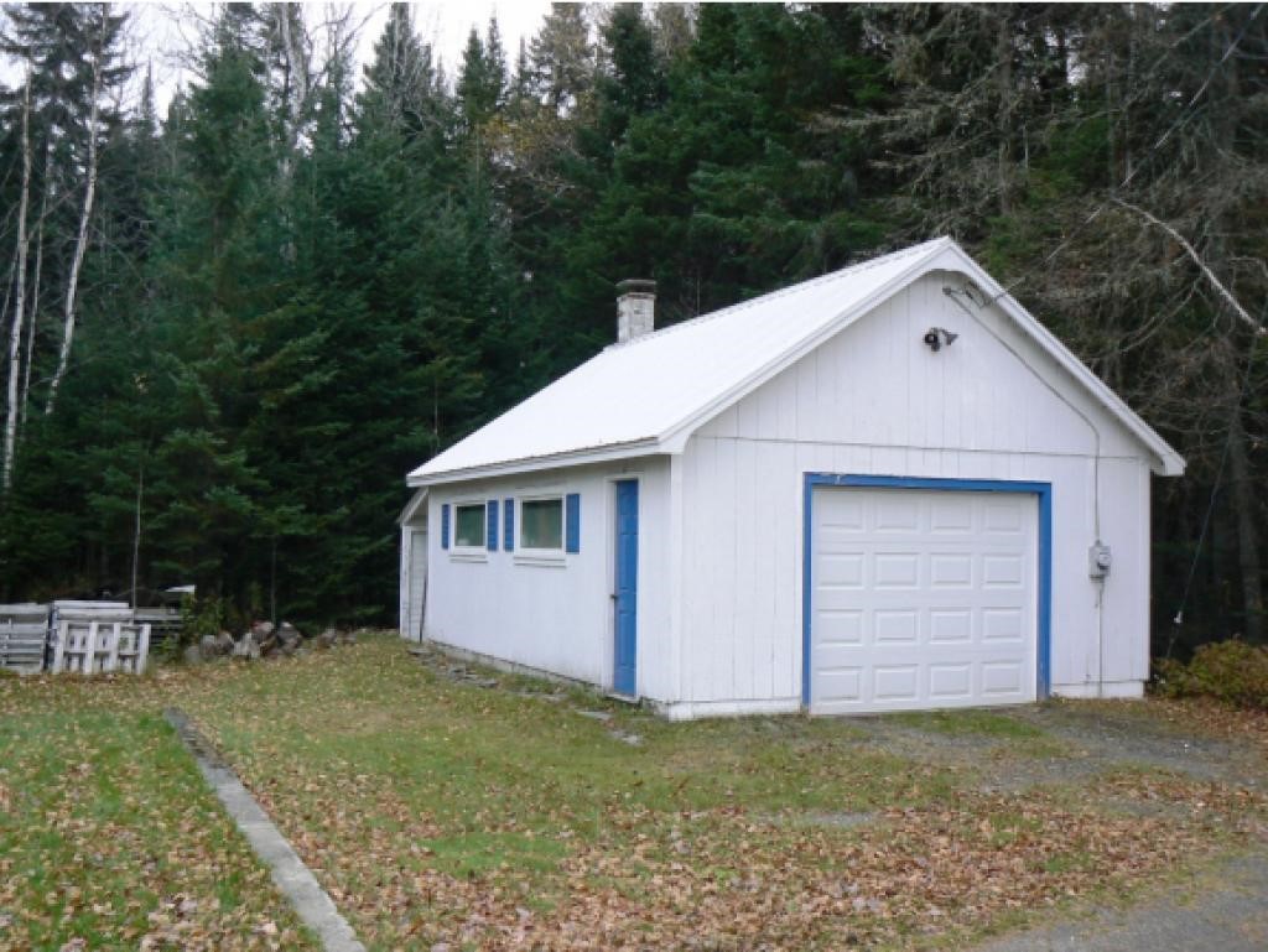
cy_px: 476
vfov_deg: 39.7
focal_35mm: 36
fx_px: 1319
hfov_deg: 51.3
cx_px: 634
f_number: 2.8
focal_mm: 6
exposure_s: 1/50
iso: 80
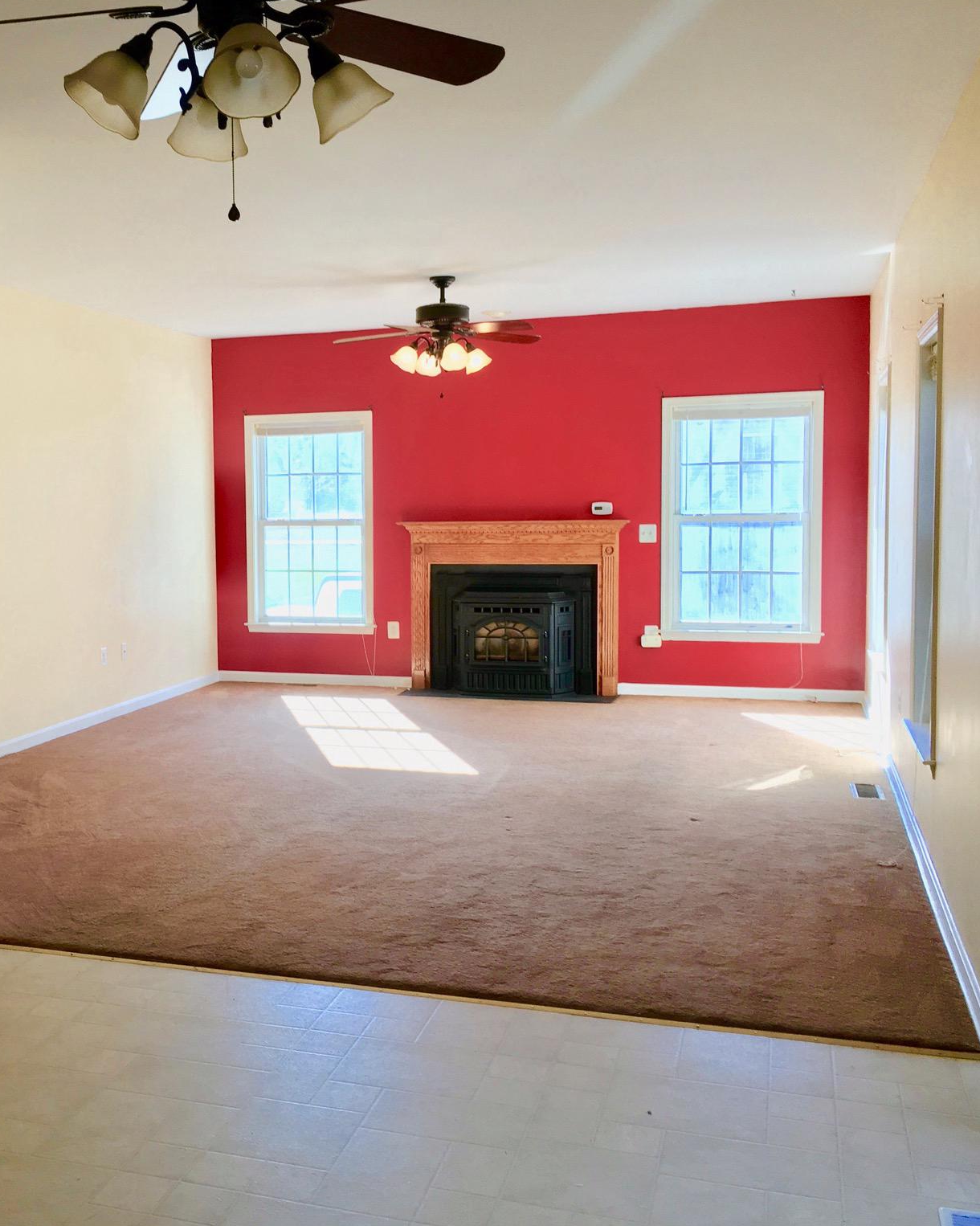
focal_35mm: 38
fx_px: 1378
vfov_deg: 47.9
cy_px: 611
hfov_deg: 38.2
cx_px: 249
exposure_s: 1/60
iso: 32
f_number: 2.2
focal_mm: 4.15
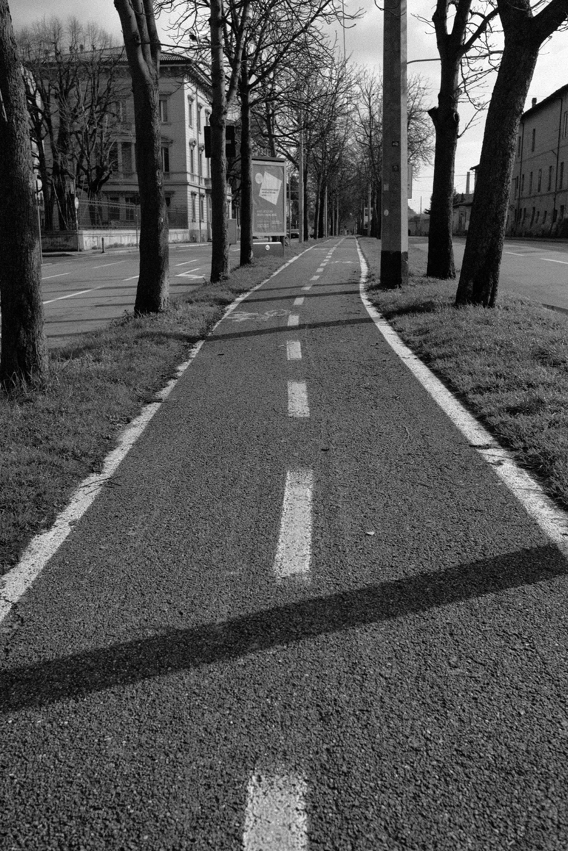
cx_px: 284
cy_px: 426
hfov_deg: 37.9
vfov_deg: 54.4
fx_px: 828
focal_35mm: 35
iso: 400
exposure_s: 1/3333
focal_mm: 23
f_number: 5.6
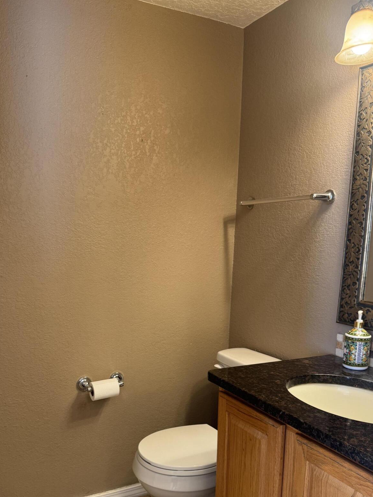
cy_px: 315
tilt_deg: -10.7
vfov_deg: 57.5
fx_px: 445
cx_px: 167
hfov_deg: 45.4
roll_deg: +0.2
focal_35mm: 31
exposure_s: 1/60
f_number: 1.78
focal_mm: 6.76
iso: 250
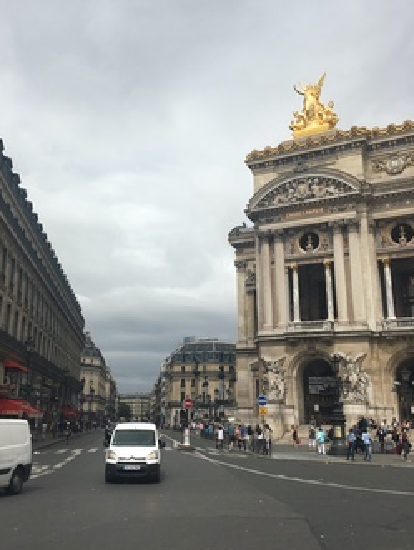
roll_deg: -0.7
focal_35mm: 35
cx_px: 166
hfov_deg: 40.6
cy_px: 254
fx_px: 557
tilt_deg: +16.6
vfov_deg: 52.5
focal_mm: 4.15
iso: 25
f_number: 2.2
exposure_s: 1/2481
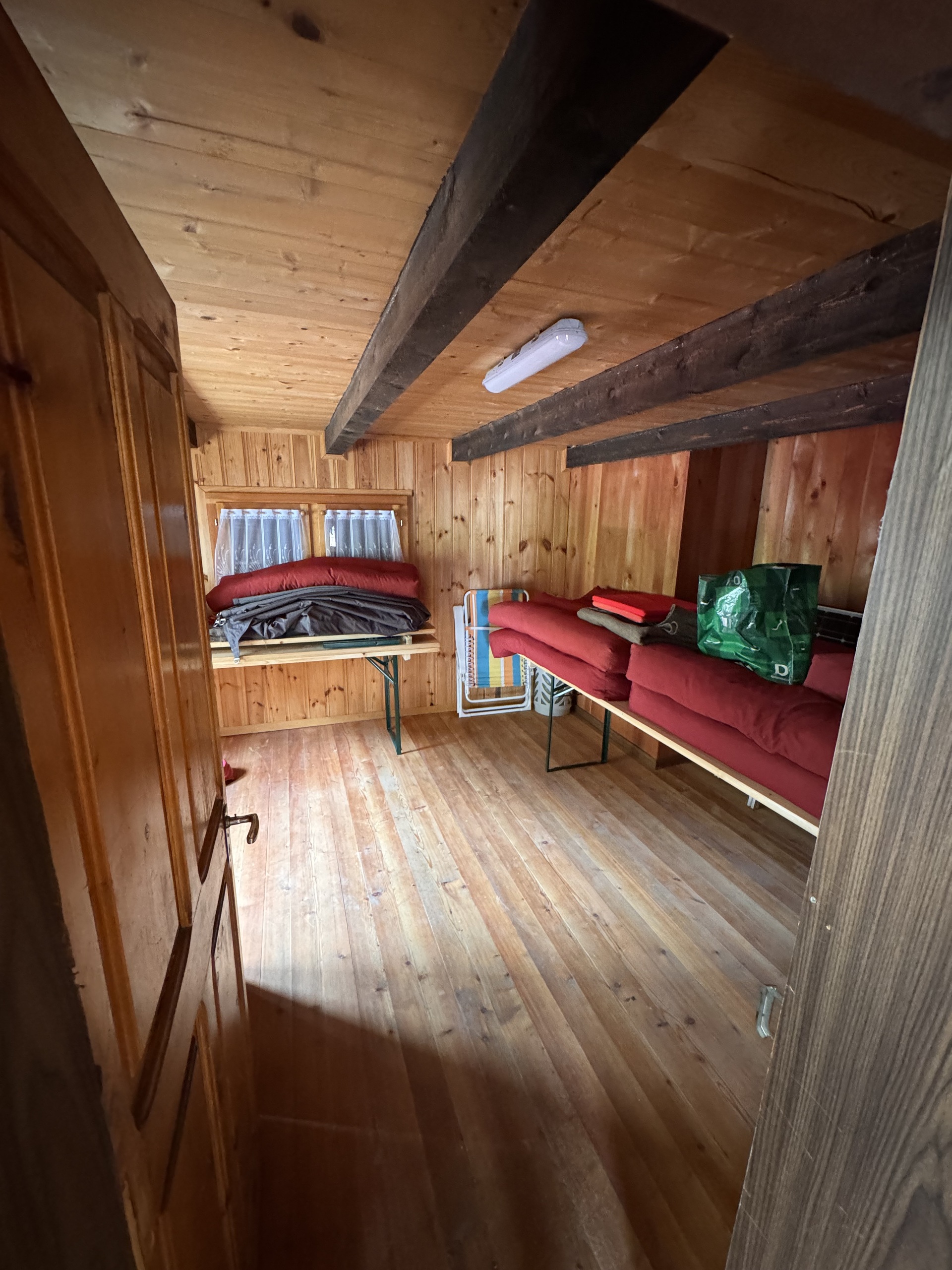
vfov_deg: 102.1
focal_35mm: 14
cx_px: 476
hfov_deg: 85.7
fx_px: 513
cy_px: 635
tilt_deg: -13.9
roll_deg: -1.7
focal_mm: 2.22
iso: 800
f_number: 2.2
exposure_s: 1/50
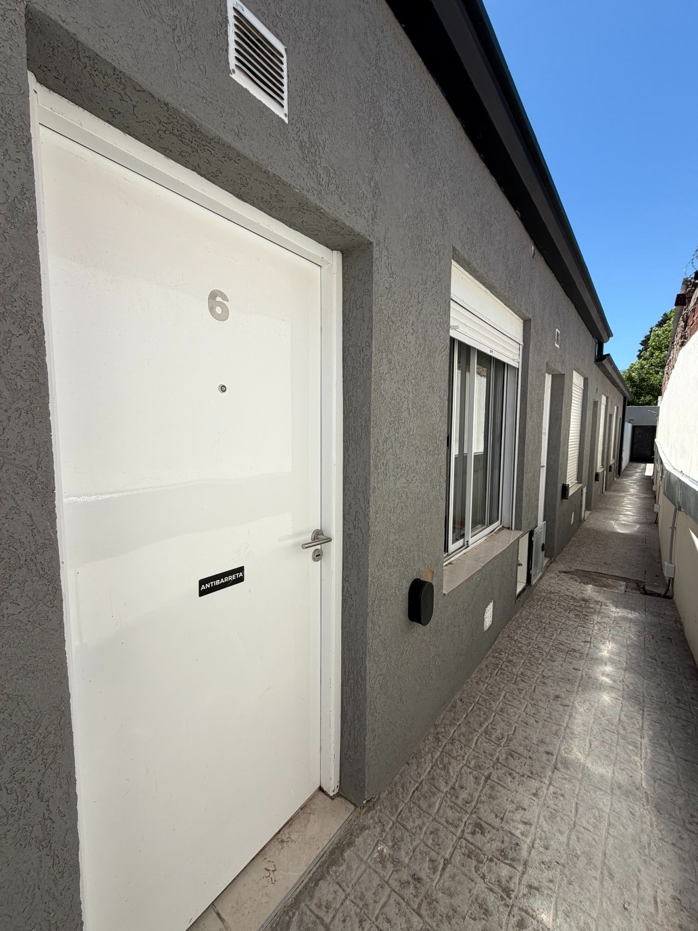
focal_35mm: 14
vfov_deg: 102.1
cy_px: 466
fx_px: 376
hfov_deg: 85.7
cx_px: 349
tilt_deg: -6.2
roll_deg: -1.1
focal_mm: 2.22
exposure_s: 1/770
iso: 20
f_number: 2.2
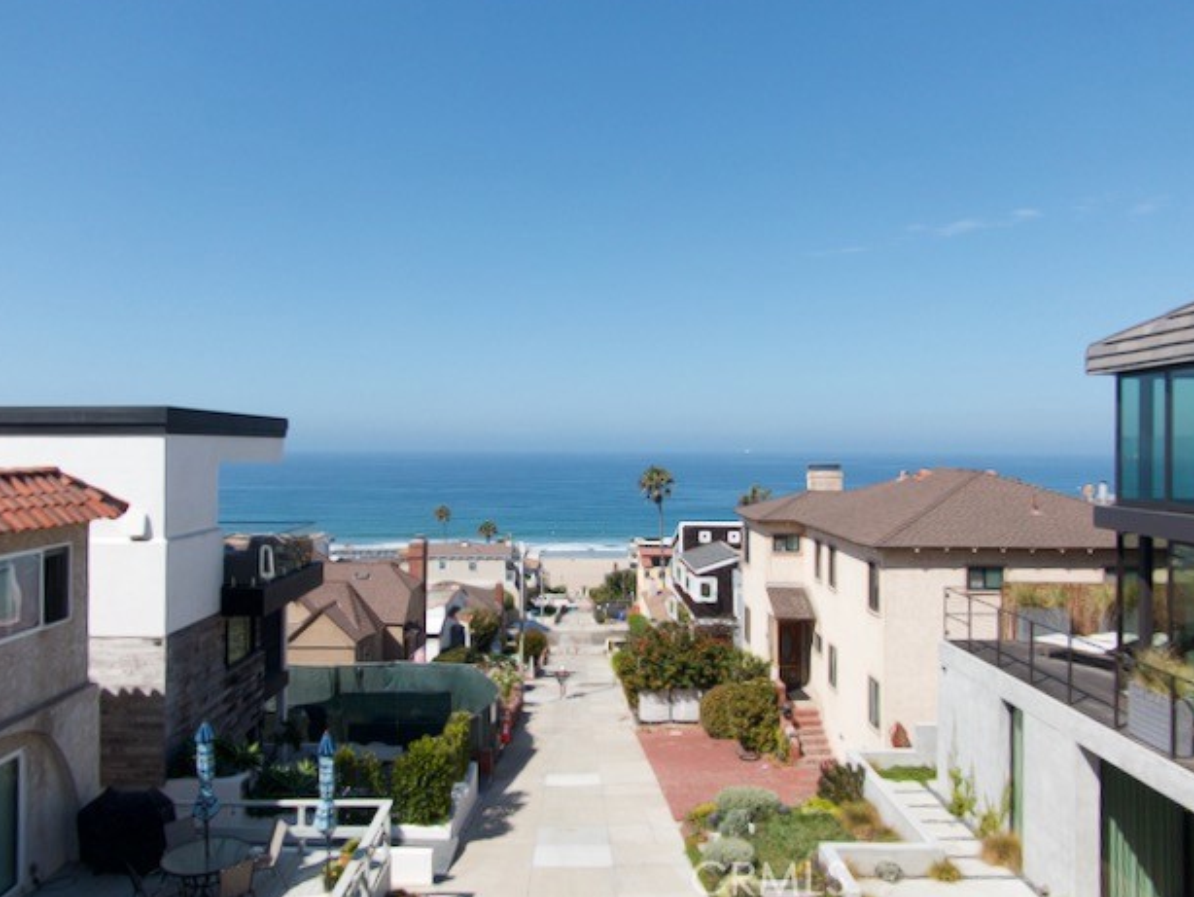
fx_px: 863
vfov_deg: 54.9
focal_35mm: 25
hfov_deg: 69.4
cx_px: 578
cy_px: 440
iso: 110
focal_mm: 4.39
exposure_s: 1/1614
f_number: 2.8
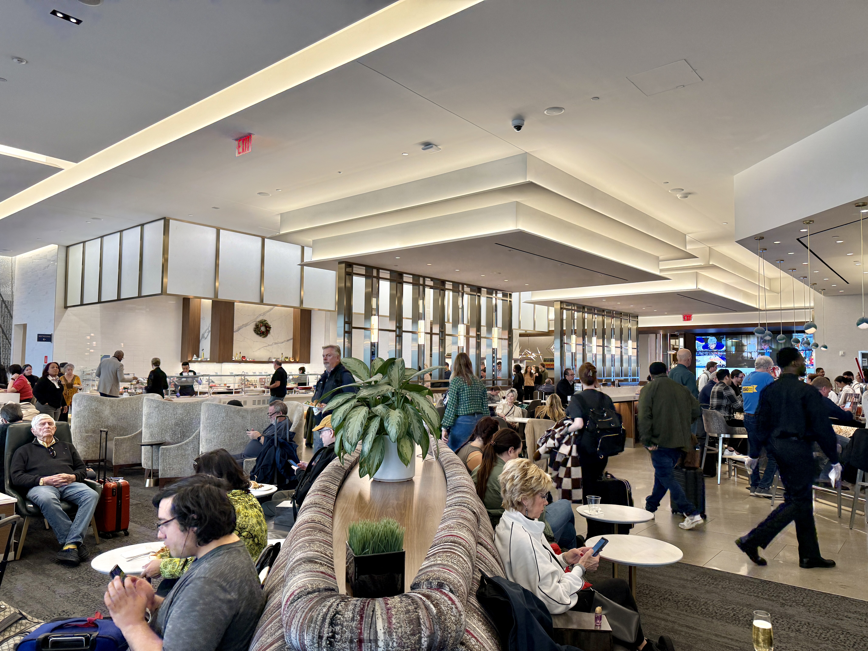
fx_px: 602
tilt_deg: +4.2
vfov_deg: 56.8
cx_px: 434
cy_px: 326
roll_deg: -0.1
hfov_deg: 71.6
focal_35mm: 24
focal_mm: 6.76
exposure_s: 1/139
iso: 125
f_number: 1.78
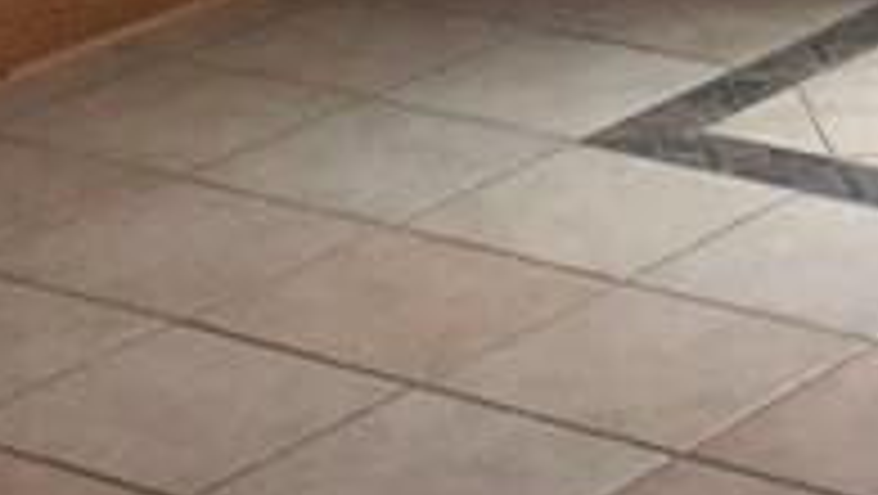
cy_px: -531
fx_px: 3867
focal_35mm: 166
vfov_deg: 7.0
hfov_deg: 12.9
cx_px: 770
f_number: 2.2
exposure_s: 1/33
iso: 125
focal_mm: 4.15
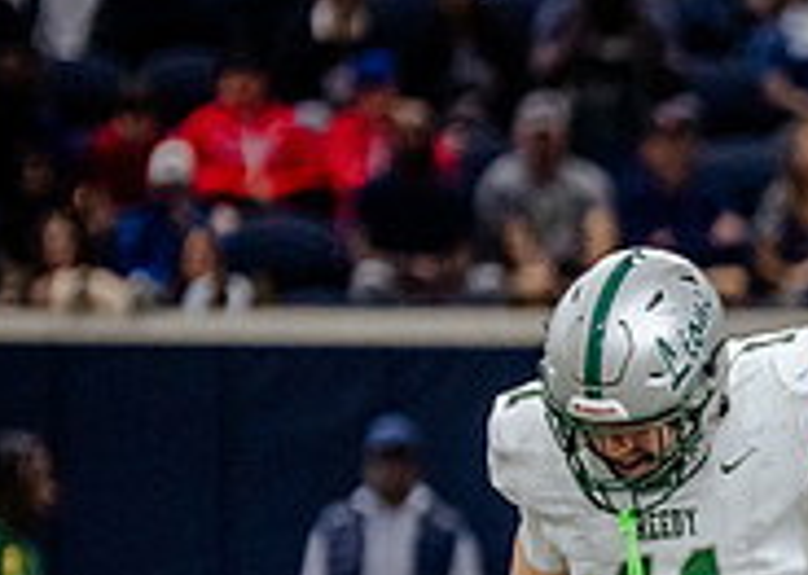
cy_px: 739
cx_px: 1364
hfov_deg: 2.6
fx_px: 17971
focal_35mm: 784
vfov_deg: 1.8
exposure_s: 1/1250
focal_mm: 157
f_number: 2.8
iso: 3200
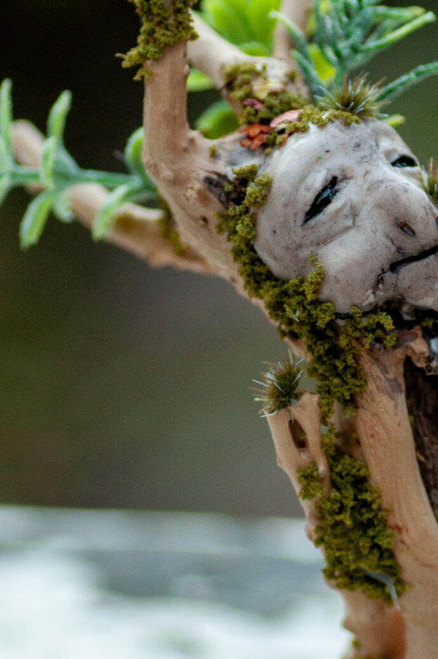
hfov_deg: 4.1
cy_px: 389
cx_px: 326
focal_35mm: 331
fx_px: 6058
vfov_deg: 6.2
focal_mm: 90
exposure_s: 1/250
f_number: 5
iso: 640
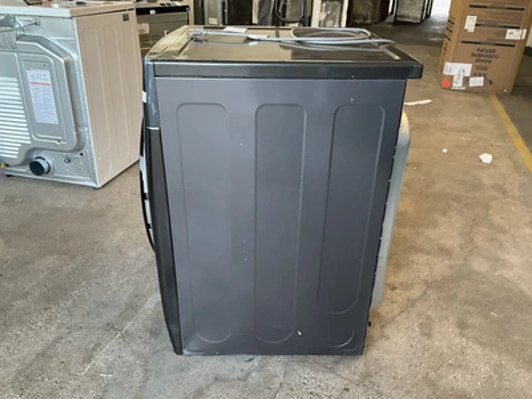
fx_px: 446
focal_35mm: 29
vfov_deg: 48.2
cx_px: 266
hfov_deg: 61.7
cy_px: 200
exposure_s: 1/60
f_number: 1.8
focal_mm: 3
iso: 200
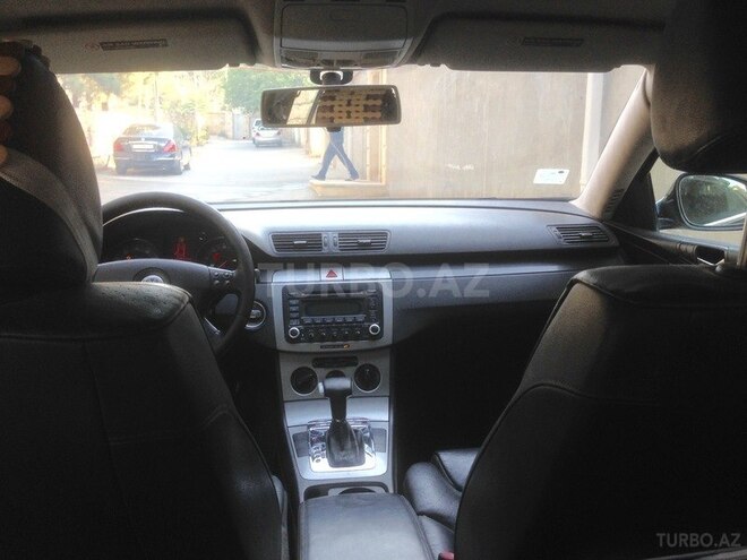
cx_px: 374
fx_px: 712
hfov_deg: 55.4
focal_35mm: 33
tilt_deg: -6.8
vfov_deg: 42.9
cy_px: 280
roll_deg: -3.9
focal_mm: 4.12
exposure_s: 1/60
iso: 50
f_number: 2.4
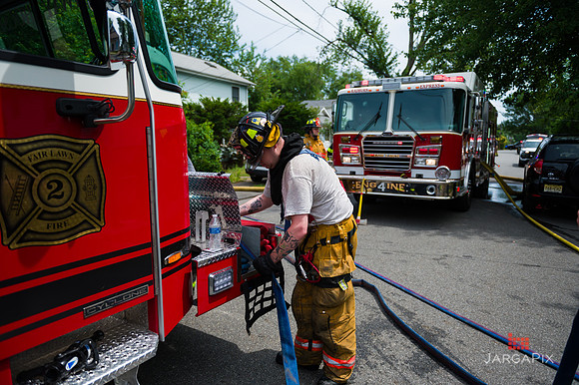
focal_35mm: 24
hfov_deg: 73.8
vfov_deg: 53.1
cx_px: 290
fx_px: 386
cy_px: 192
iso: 200
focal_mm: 24
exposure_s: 1/3200
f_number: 3.2
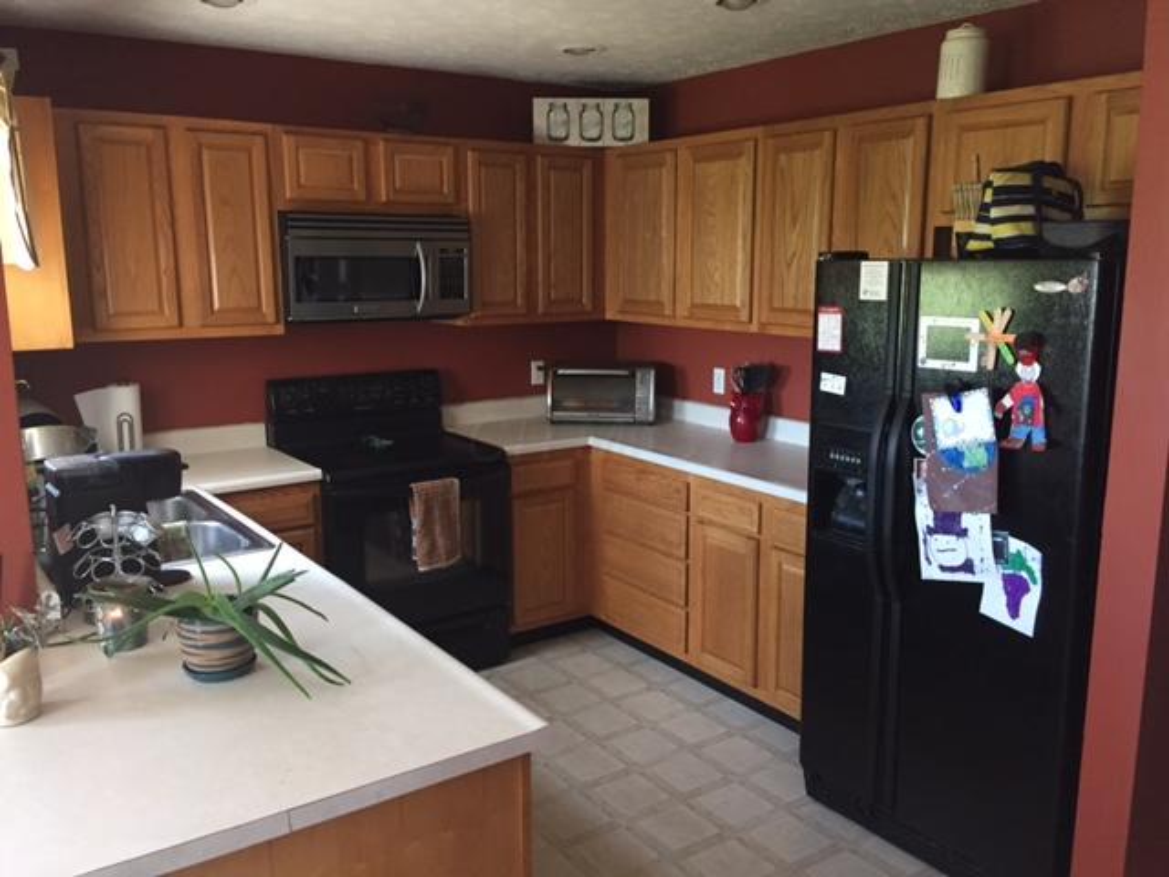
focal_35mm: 29
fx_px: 979
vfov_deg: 48.2
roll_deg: -0.5
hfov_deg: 61.7
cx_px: 584
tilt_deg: -11.5
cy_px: 438
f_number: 2.2
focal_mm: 4.15
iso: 125
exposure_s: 1/30
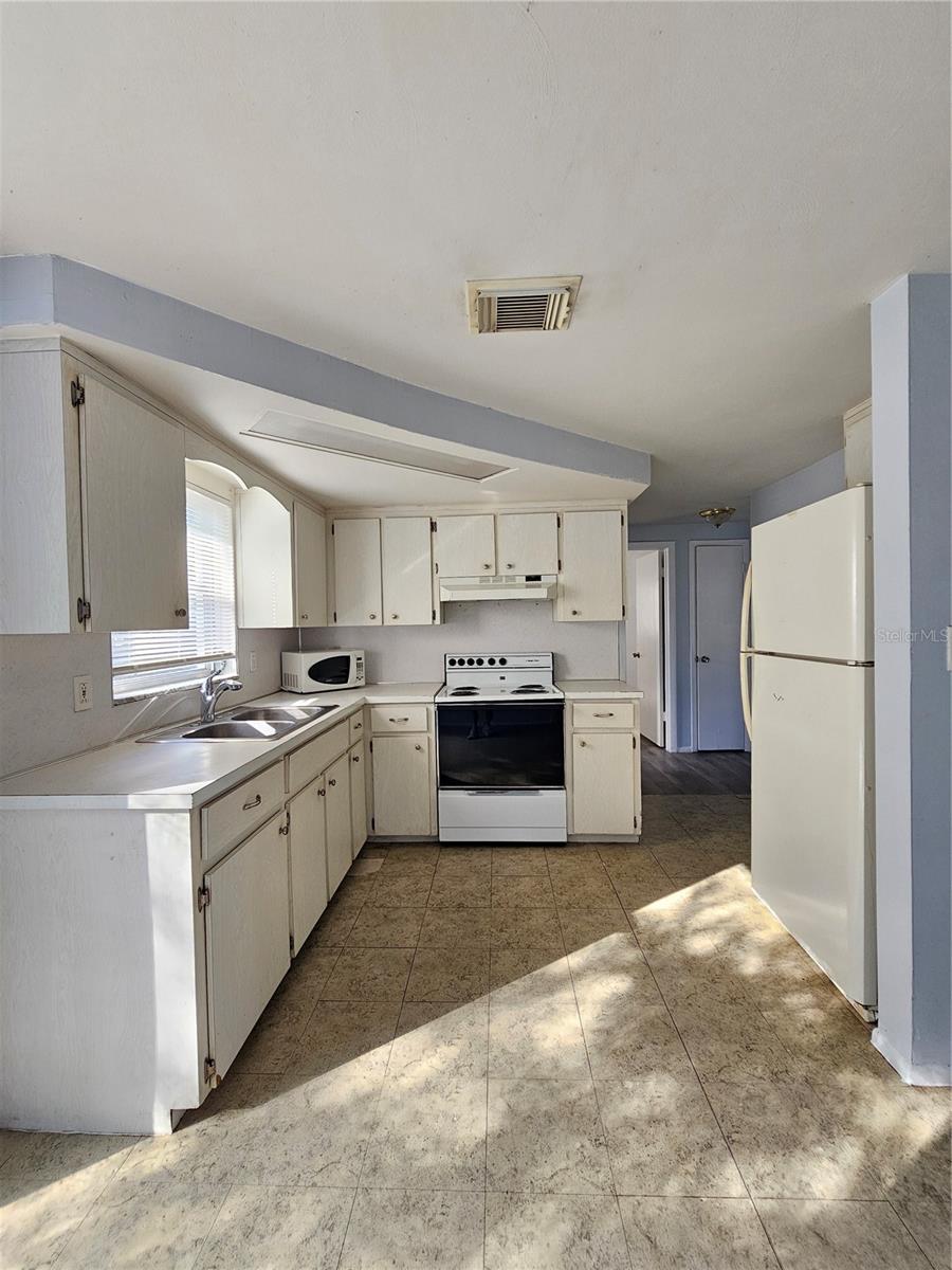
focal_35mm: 13
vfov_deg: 106.2
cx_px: 476
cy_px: 635
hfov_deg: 89.9
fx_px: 477
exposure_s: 1/60
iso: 80
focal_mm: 2.2
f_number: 2.2
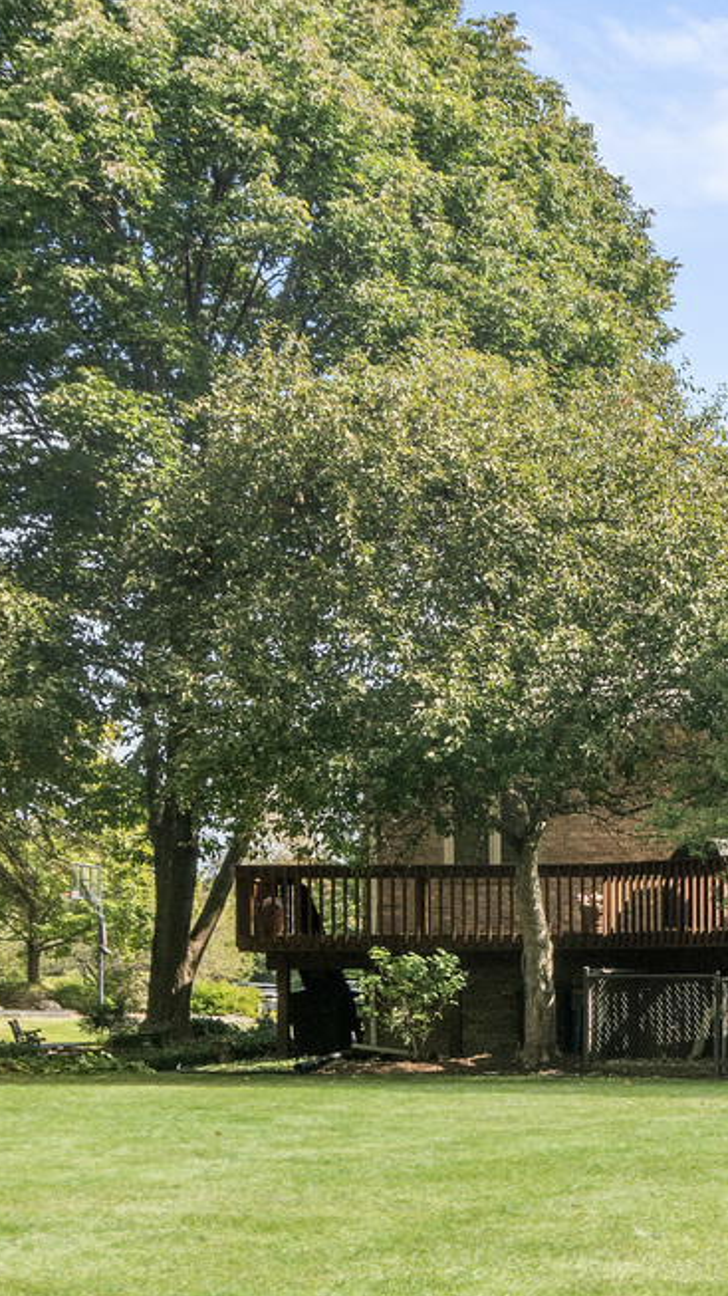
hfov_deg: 16.5
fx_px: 2232
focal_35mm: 65
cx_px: 1162
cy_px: 939
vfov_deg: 31.9
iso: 200
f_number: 8
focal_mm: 17
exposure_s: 1/250
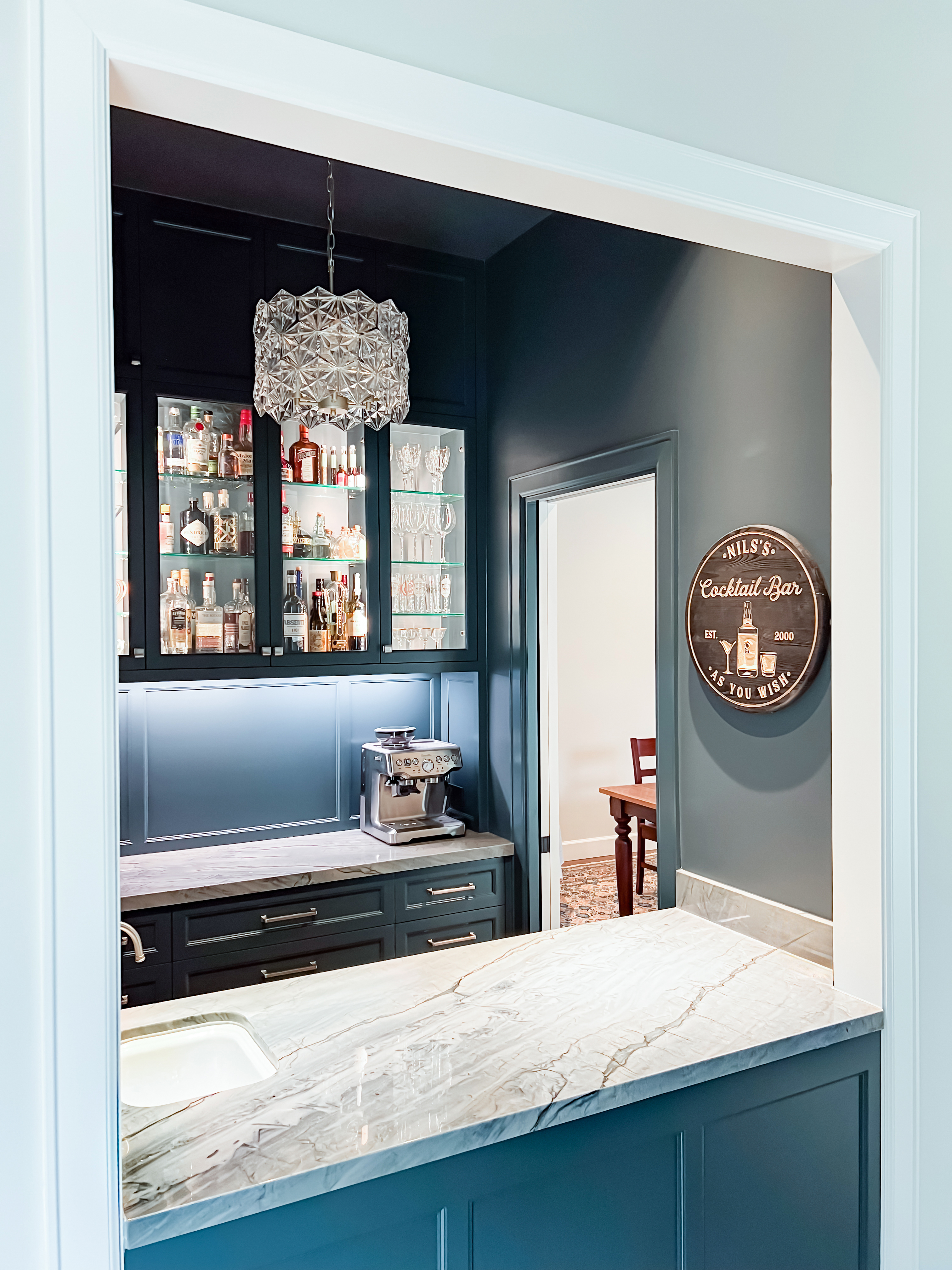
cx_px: 476
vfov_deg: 67.3
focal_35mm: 26
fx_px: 953
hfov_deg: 53.1
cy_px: 635
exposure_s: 1/60
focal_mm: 5.7
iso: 125
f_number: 1.5
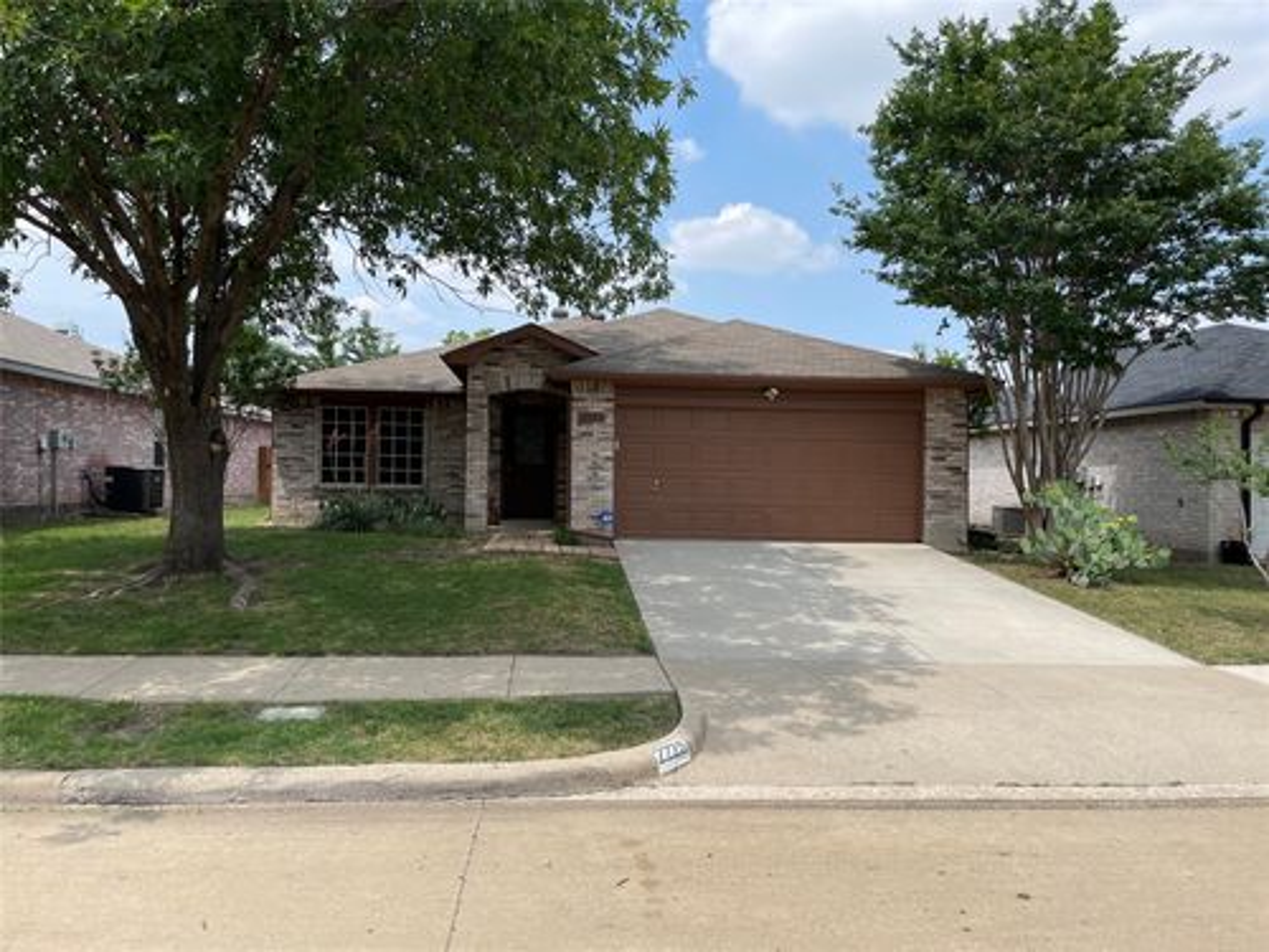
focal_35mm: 26
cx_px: 634
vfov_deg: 53.1
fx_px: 953
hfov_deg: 67.3
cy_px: 476
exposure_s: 1/3125
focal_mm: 4.2
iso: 32
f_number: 1.6
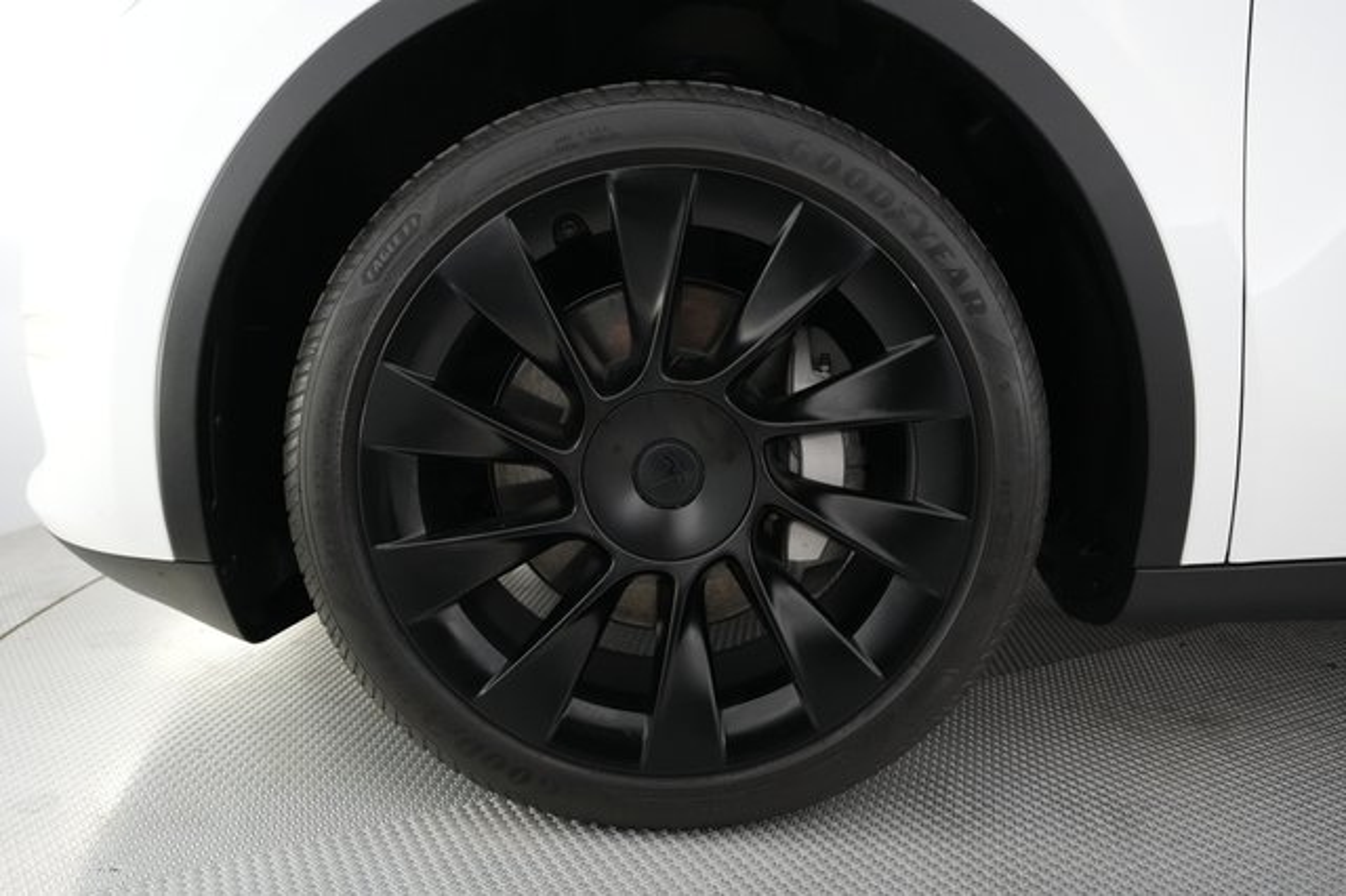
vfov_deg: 51.2
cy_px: 448
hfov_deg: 71.5
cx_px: 673
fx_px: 934
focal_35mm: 25
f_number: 4.5
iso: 5000
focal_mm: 25
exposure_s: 1/125
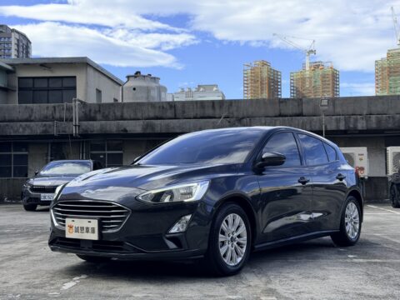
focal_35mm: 48
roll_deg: +0.7
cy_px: 150
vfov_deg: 30.3
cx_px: 200
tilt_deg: +2.4
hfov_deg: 39.7
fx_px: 555
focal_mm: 6.76
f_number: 1.78
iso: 100
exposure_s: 1/2208
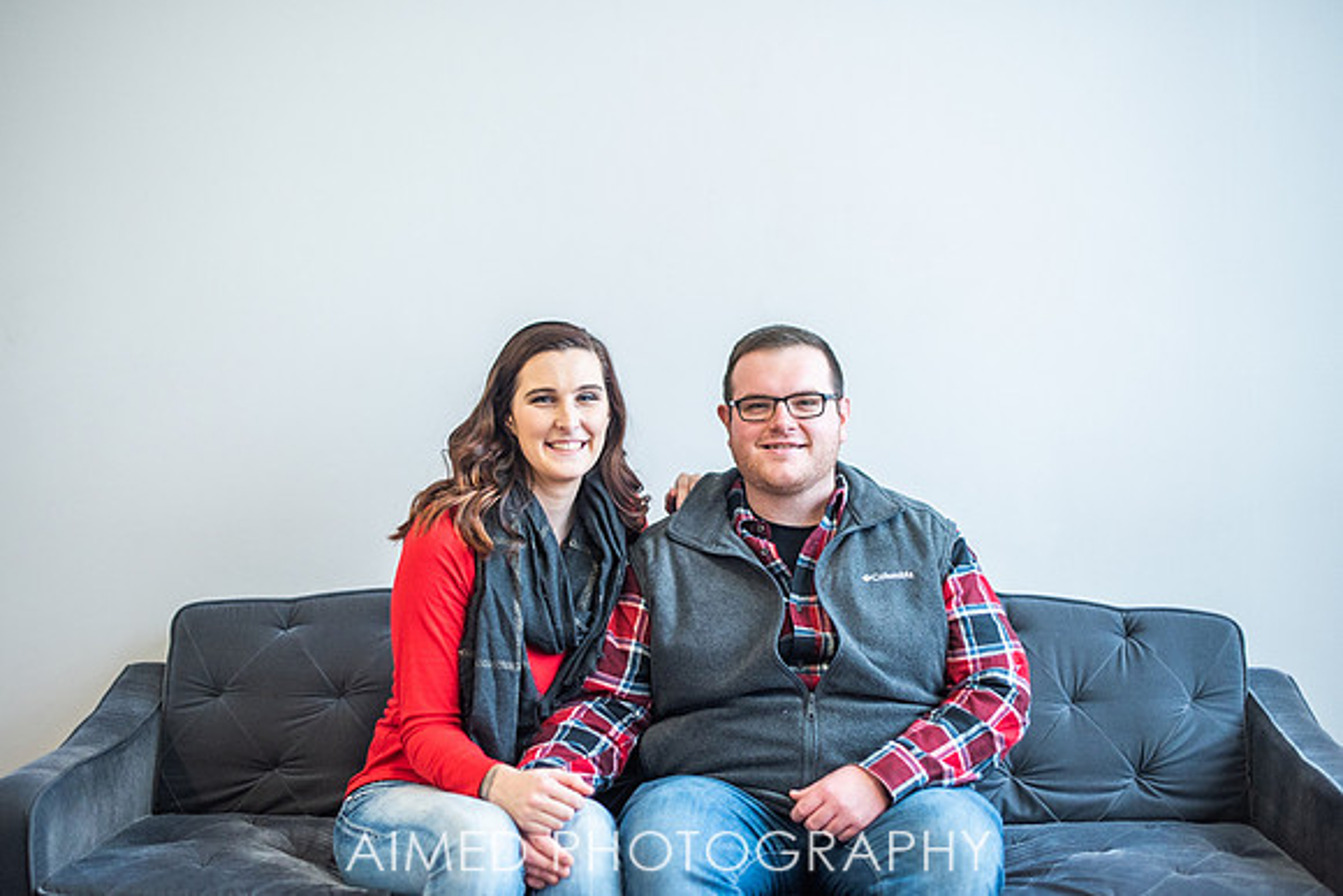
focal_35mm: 55
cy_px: 413
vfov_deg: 24.7
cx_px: 641
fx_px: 2046
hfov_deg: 36.3
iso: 800
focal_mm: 50
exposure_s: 1/250
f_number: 2
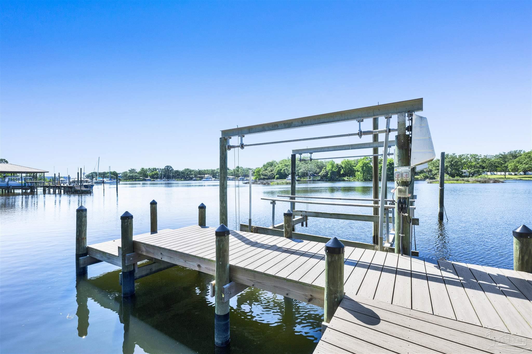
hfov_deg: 100.4
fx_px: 222
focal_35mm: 15
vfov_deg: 77.3
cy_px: 177
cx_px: 266
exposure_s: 1/250
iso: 400
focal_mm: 15
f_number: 11
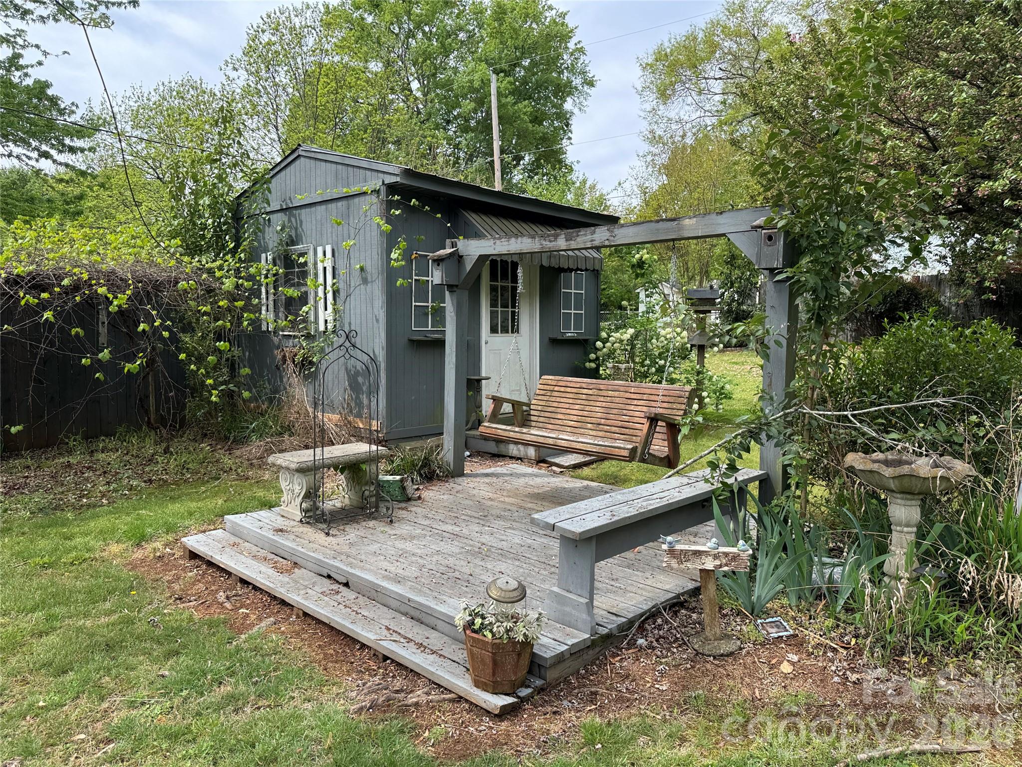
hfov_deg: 71.6
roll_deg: -1.5
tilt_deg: -4.6
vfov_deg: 56.8
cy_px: 384
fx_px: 709
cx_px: 511
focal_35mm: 24
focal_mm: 6.76
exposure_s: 1/1151
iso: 80
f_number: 1.78
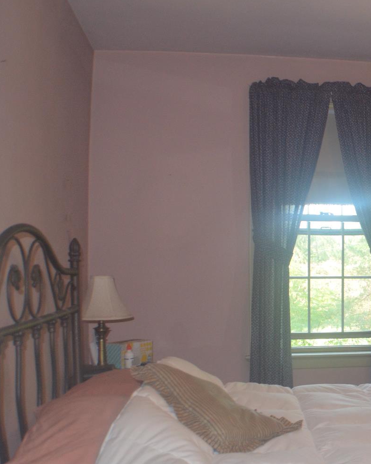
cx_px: 426
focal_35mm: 70
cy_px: 269
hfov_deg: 20.6
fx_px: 961
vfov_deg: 27.1
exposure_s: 1/60
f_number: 4
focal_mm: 24
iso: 900
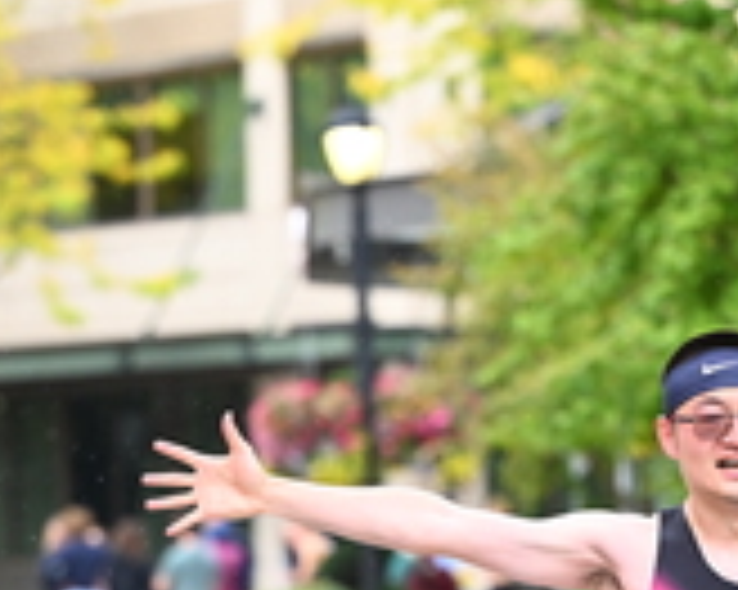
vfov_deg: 4.8
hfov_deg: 6.0
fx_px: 7007
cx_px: 369
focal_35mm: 321
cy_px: 727
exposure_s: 1/1250
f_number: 2.8
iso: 1250
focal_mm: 102
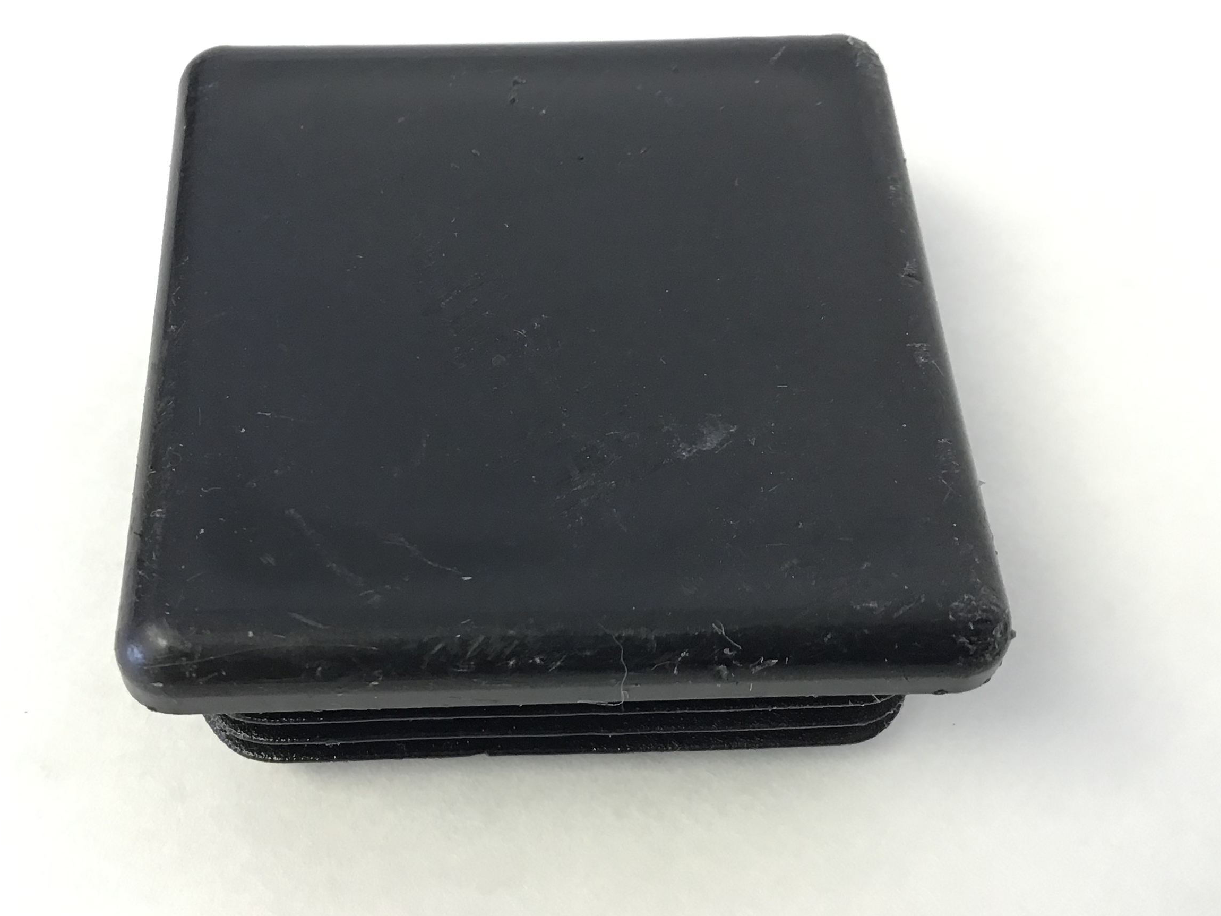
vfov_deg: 32.9
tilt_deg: -54.9
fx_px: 1552
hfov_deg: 42.8
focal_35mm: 44
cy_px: 416
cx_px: 511
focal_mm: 3.3
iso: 32
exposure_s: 1/30
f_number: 2.4
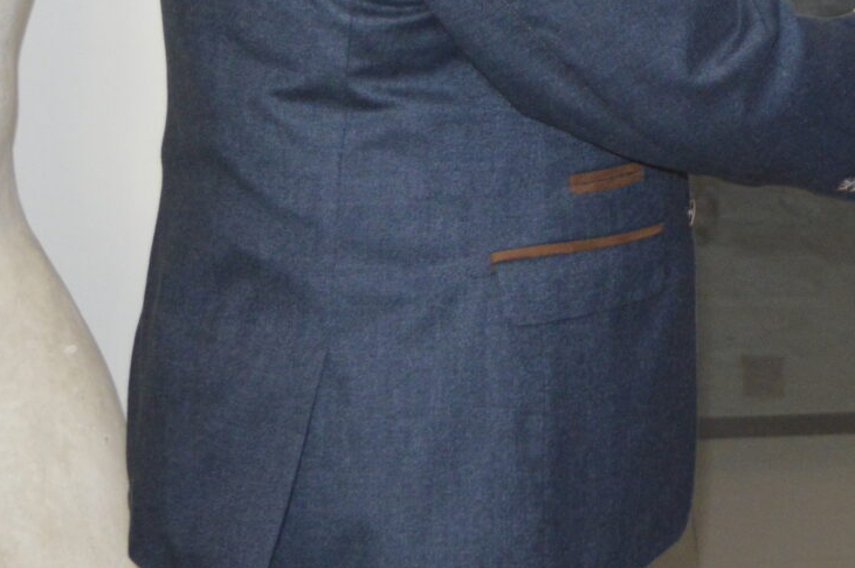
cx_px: 1313
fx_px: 3363
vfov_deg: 9.4
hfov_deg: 13.6
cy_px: -247
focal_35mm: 142
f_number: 4
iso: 1250
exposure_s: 1/60
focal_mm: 27
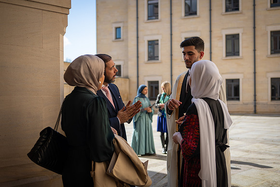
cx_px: 140
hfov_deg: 48.4
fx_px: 311
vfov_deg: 33.4
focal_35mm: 40
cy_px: 94
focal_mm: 40
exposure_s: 1/1250
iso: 100
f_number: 2.8
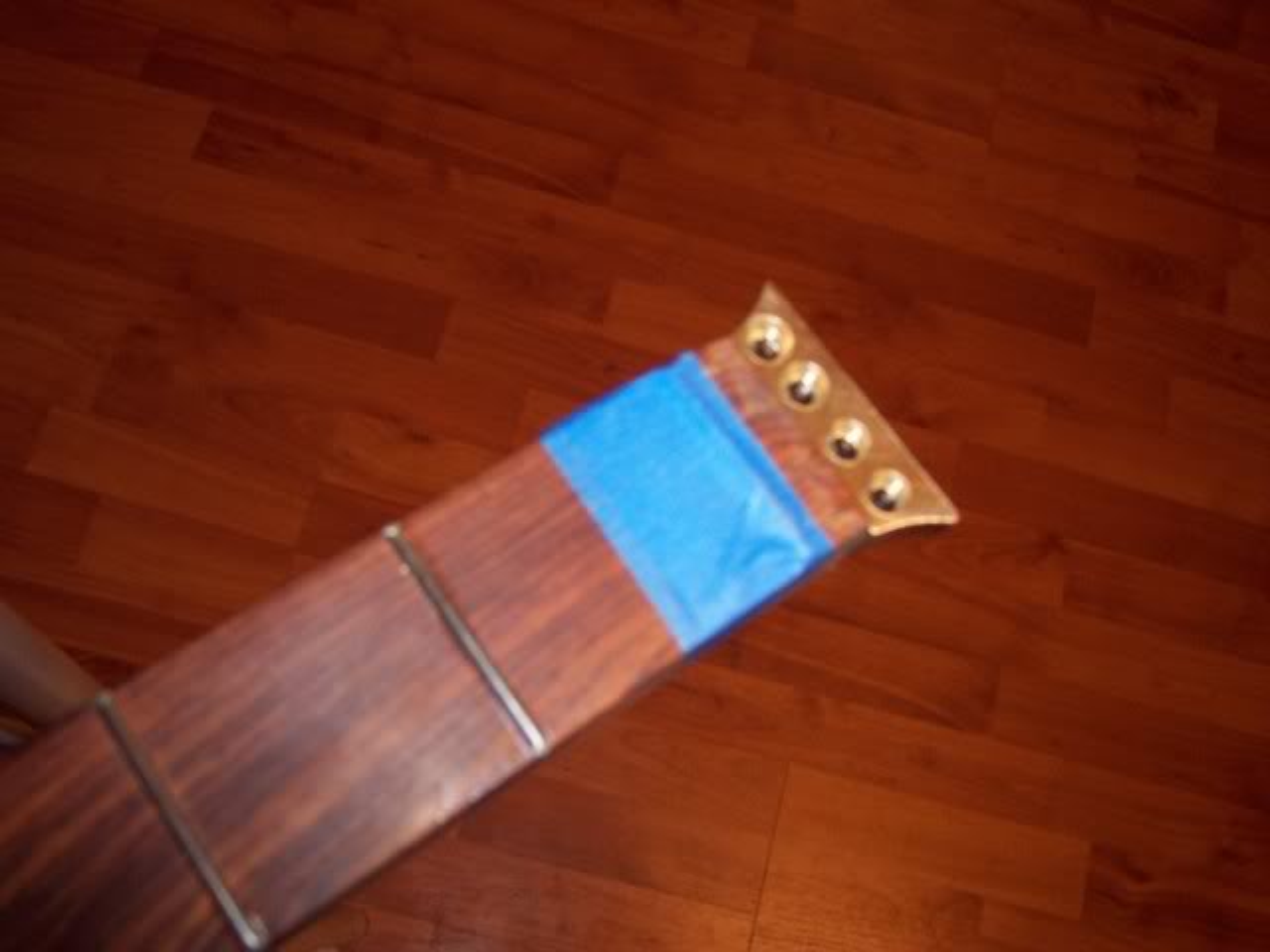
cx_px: 635
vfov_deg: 37.7
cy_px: 476
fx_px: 1394
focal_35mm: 38
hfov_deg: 49.0
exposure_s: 1/30
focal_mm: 8
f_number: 2.8
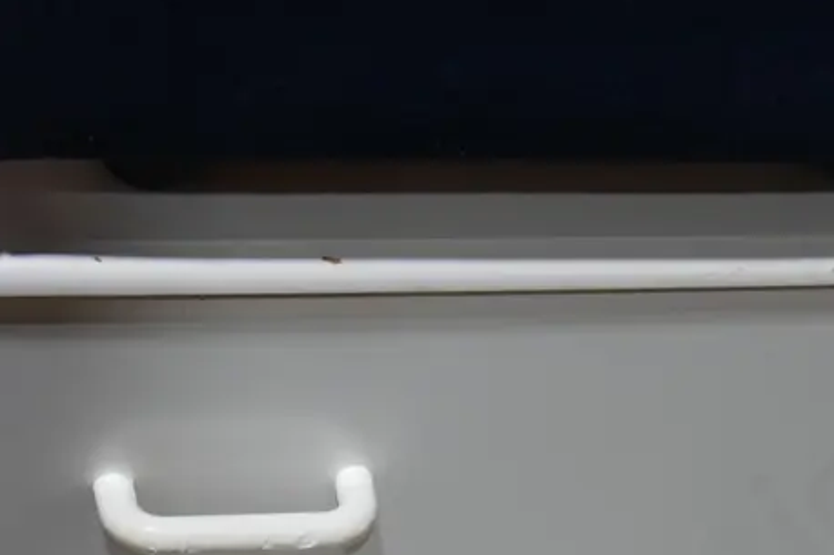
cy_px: 657
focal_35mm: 107
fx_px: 2478
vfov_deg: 12.5
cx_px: 634
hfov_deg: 19.0
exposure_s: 1/60
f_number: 5.1
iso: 320
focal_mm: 23
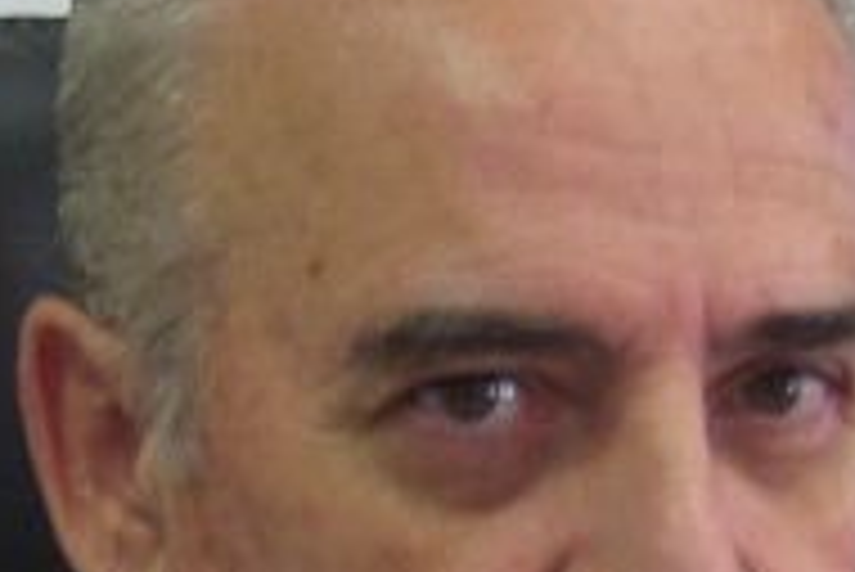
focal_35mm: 151
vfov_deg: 9.1
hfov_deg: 13.6
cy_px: 531
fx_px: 3589
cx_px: 302
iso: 160
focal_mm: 7.5
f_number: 2.8
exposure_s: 1/15
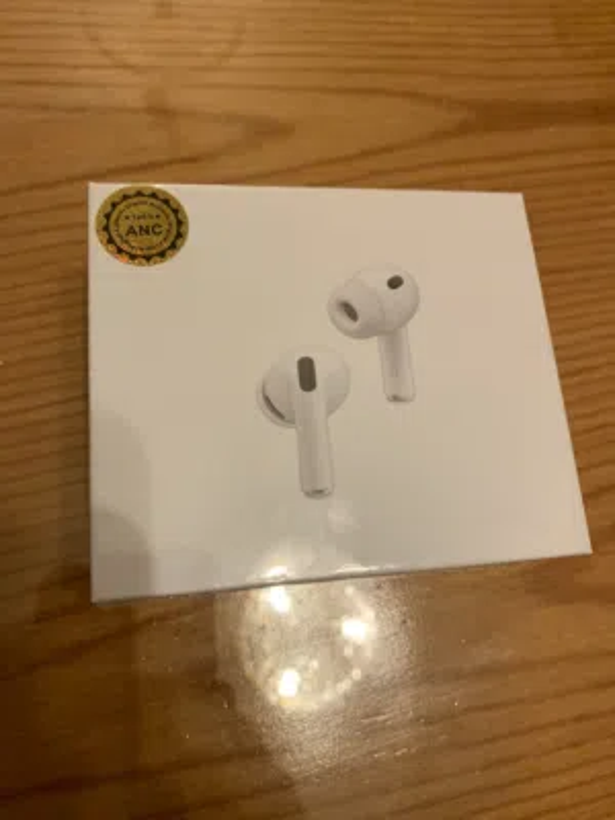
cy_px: 410
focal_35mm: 26
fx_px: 616
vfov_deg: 67.3
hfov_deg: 53.1
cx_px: 308
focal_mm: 4.25
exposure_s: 1/50
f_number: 1.8
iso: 160
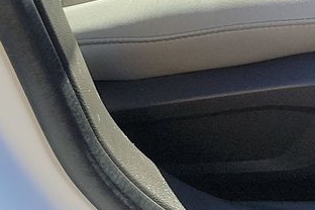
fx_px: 1120
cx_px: 382
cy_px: -296
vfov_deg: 9.5
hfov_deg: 15.4
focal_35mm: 128
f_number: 1.8
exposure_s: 1/124
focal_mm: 6.7
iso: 50
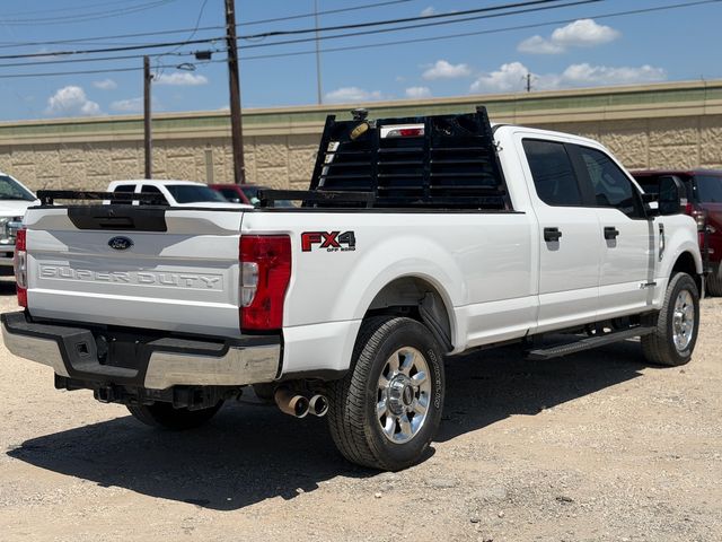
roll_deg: +2.0
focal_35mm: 48
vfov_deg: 30.3
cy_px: 271
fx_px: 1001
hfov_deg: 39.7
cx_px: 361
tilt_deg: -4.8
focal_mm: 6.76
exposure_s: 1/9901
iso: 64
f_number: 1.78
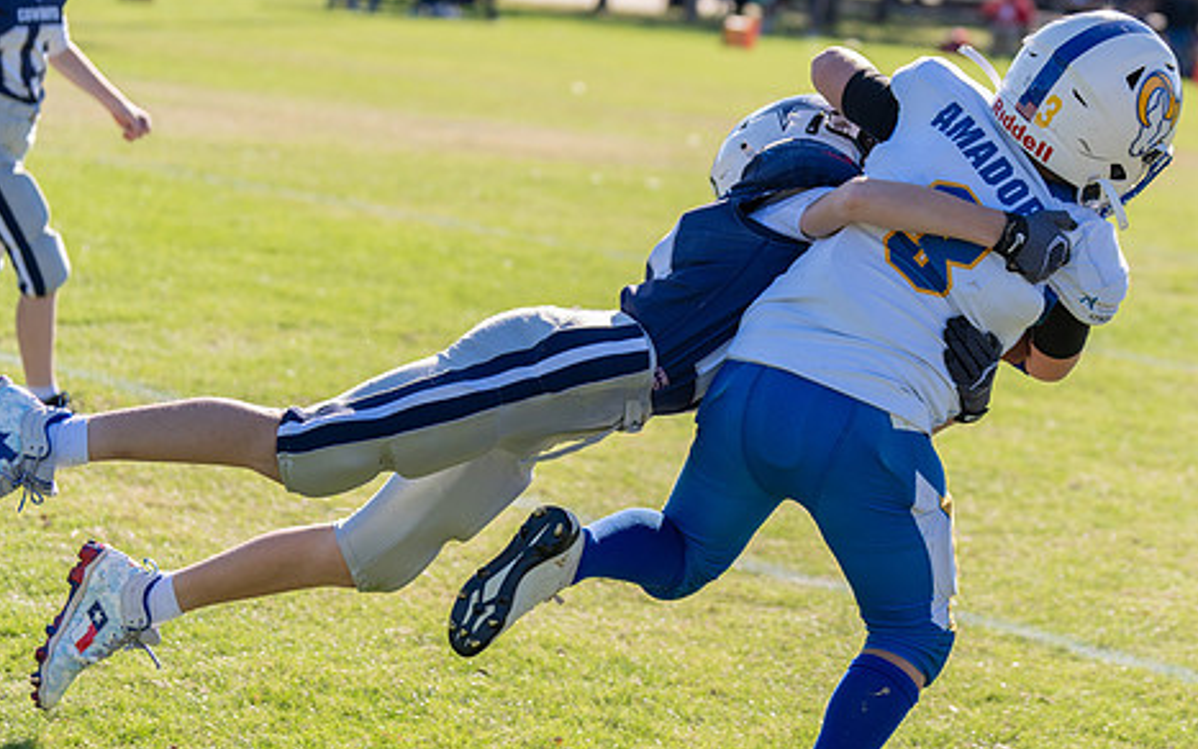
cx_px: 848
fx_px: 3592
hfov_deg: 18.8
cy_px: 308
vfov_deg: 11.9
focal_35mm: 110
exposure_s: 1/1250
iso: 100
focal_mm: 70
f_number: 2.8
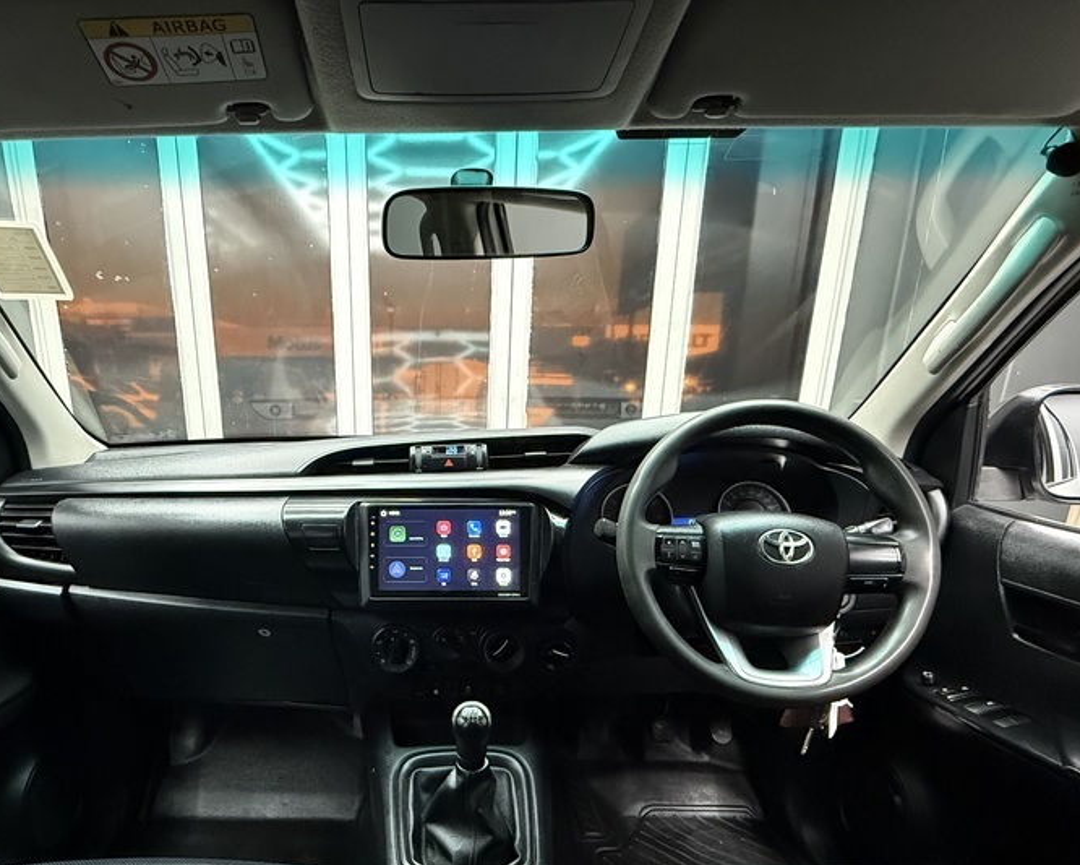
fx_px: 671
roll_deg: +0.3
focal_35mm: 21
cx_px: 422
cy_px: 584
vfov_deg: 63.7
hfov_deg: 76.6
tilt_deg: -16.8
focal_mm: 2.22
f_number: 2.2
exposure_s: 1/50
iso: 1250
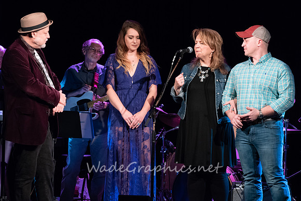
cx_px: 159
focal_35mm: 127
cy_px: 95
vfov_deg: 10.8
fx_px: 1059
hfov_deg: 16.2
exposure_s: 1/125
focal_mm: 120
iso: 6400
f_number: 6.3
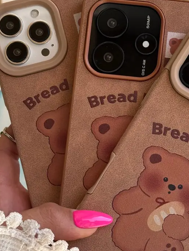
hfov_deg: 16.5
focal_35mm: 89
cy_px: 114
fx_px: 648
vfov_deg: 22.0
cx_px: 135
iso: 80
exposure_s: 1/865
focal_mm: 6.76
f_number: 1.78
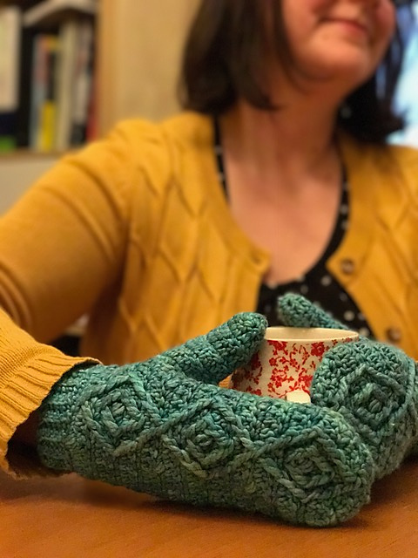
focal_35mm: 57
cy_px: 279
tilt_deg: -2.5
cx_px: 209
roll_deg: -1.1
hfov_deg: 25.7
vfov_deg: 33.8
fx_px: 918
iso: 1000
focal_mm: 6.6
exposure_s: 1/60
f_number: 2.8
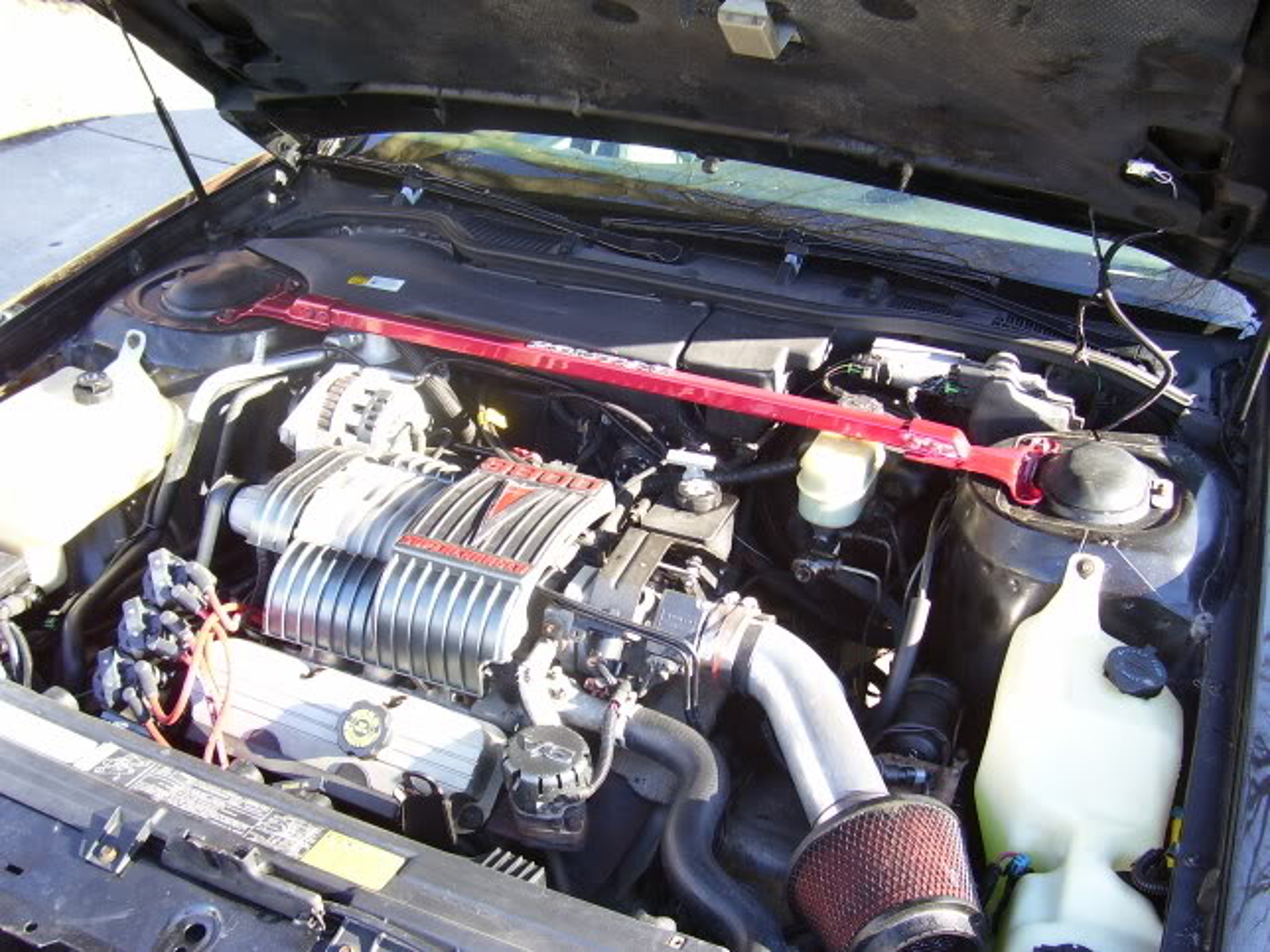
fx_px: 1247
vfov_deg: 41.8
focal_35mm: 34
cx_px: 635
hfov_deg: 54.0
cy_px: 476
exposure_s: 1/60
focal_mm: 5.6
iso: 80
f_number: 2.7
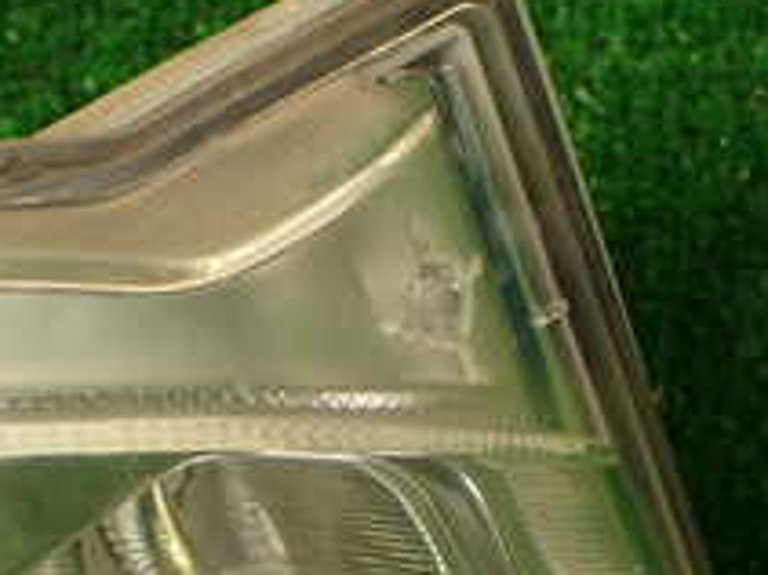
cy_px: 622
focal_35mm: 91
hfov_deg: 21.2
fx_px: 2018
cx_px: 124
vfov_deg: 15.8
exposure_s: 1/60
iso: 125
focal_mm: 5.79
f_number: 2.4
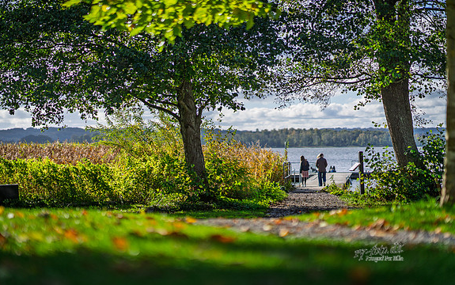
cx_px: 227
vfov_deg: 14.1
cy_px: 138
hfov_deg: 22.3
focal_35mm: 93
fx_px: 1154
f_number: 1.4
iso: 64
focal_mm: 85
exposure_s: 1/6400
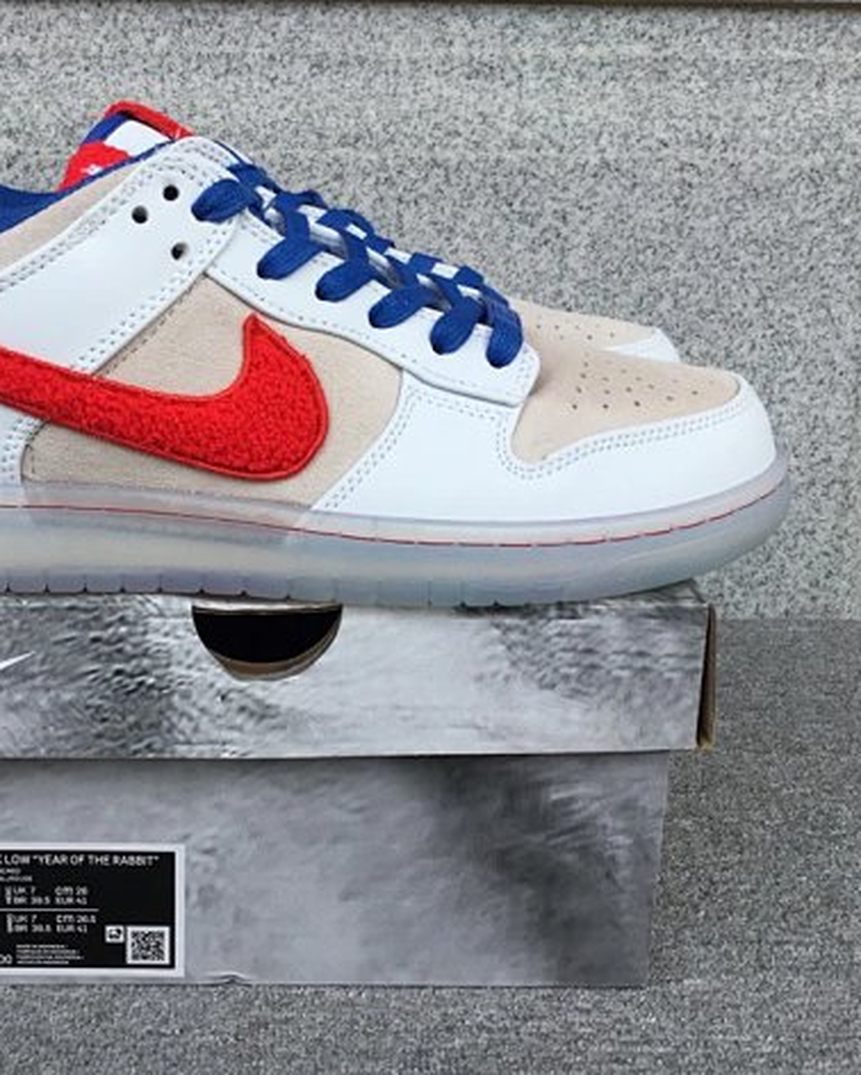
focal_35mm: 41
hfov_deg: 36.1
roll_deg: -0.4
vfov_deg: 44.8
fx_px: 1305
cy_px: 544
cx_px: 287
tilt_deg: -16.1
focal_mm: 3.3
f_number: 2.4
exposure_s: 1/497
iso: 25
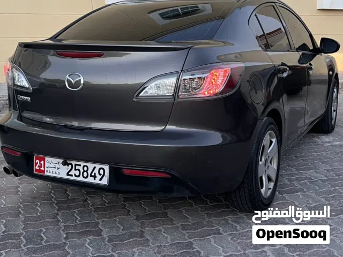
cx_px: 172
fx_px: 258
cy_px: 128
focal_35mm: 26
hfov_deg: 67.3
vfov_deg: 53.1
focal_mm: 5.7
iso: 125
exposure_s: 1/74
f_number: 1.5
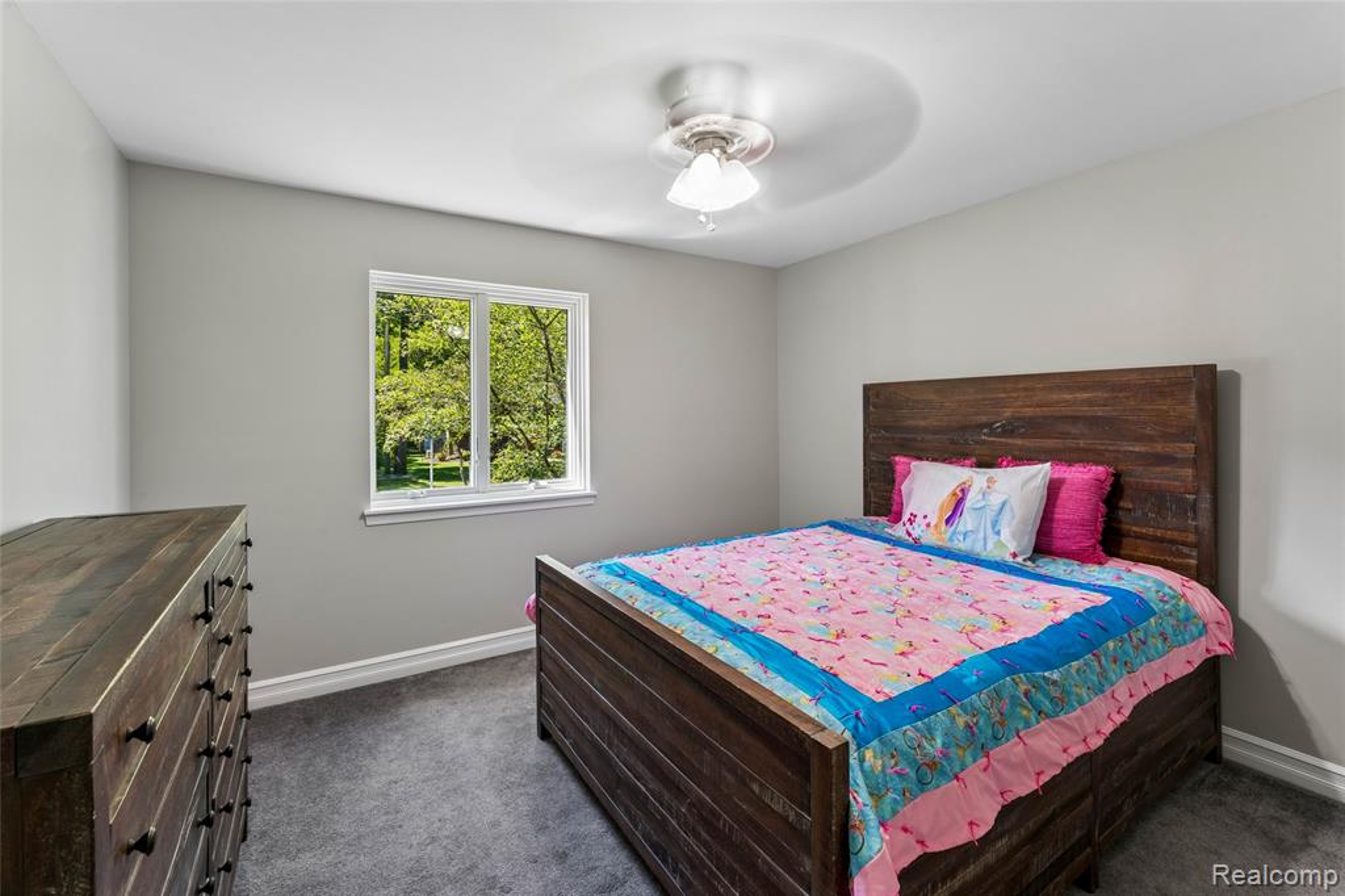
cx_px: 672
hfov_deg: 100.0
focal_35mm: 15
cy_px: 448
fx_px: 564
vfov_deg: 76.9
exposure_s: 1/10
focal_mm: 15.1
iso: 400
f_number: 13
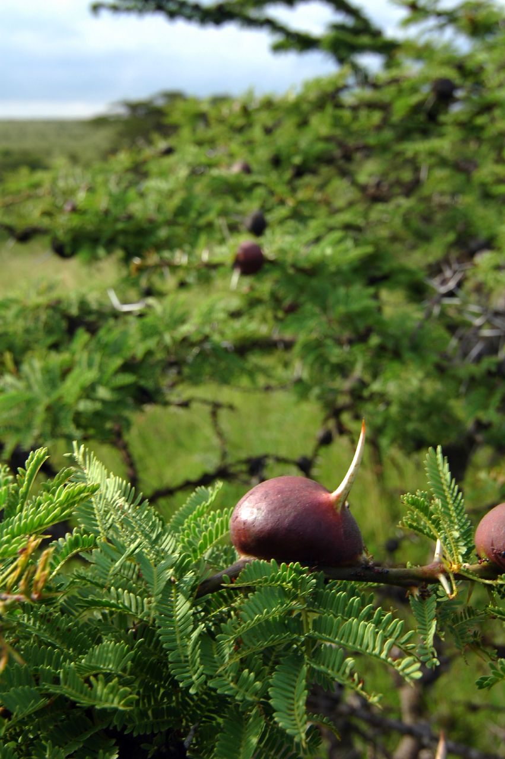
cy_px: 380
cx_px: 252
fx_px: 759
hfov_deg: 36.8
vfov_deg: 53.2
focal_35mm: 36
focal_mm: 24
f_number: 9.5
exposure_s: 1/90
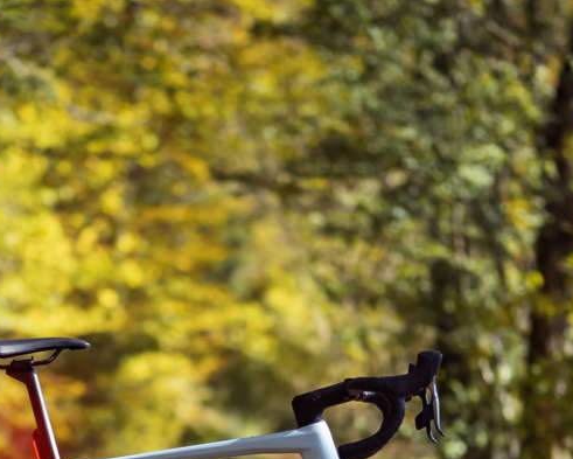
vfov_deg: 4.6
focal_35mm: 334
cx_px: 188
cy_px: 563
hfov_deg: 5.8
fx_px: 5665
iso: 100
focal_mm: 56
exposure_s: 1/2000
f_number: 1.4
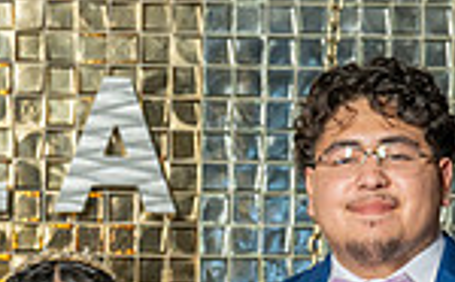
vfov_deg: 7.4
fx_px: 2103
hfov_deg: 12.3
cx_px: 58
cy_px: 556
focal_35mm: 170
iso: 640
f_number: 5.6
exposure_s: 1/125
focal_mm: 43
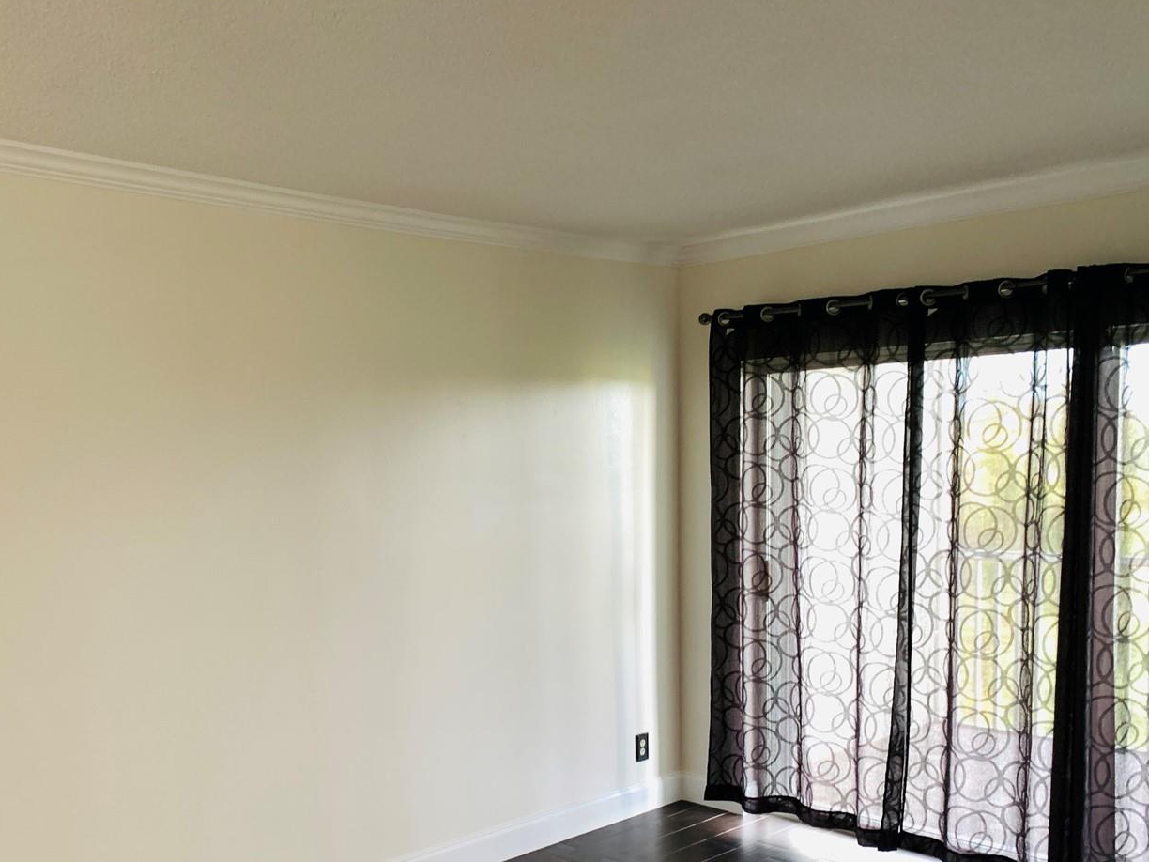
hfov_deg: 53.4
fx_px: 1129
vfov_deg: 41.4
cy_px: 554
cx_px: 430
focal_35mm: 34
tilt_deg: -4.9
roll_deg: +0.9
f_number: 1.8
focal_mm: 4.25
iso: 200
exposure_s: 1/60
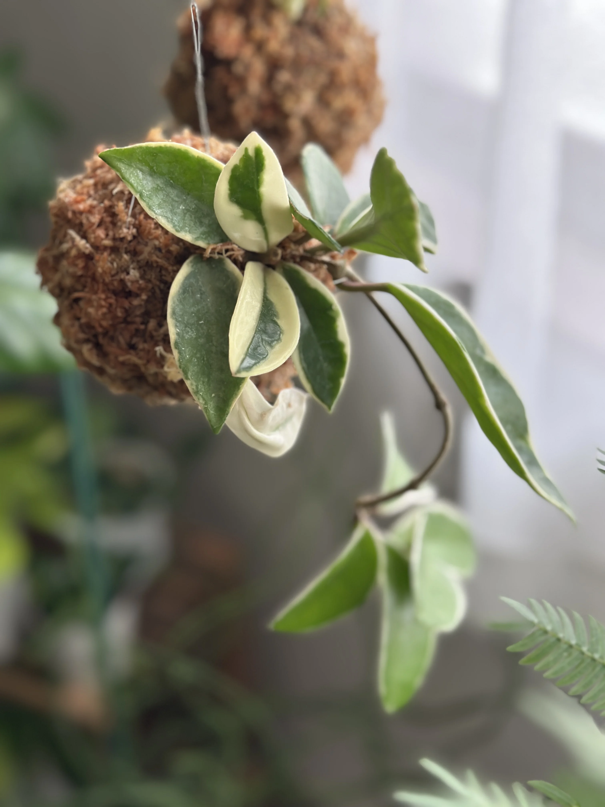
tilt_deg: -36.2
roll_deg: +1.8
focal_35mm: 48
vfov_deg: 39.7
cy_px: 404
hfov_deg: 30.3
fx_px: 1119
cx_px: 302
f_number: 1.78
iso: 125
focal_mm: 6.86
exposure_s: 1/109
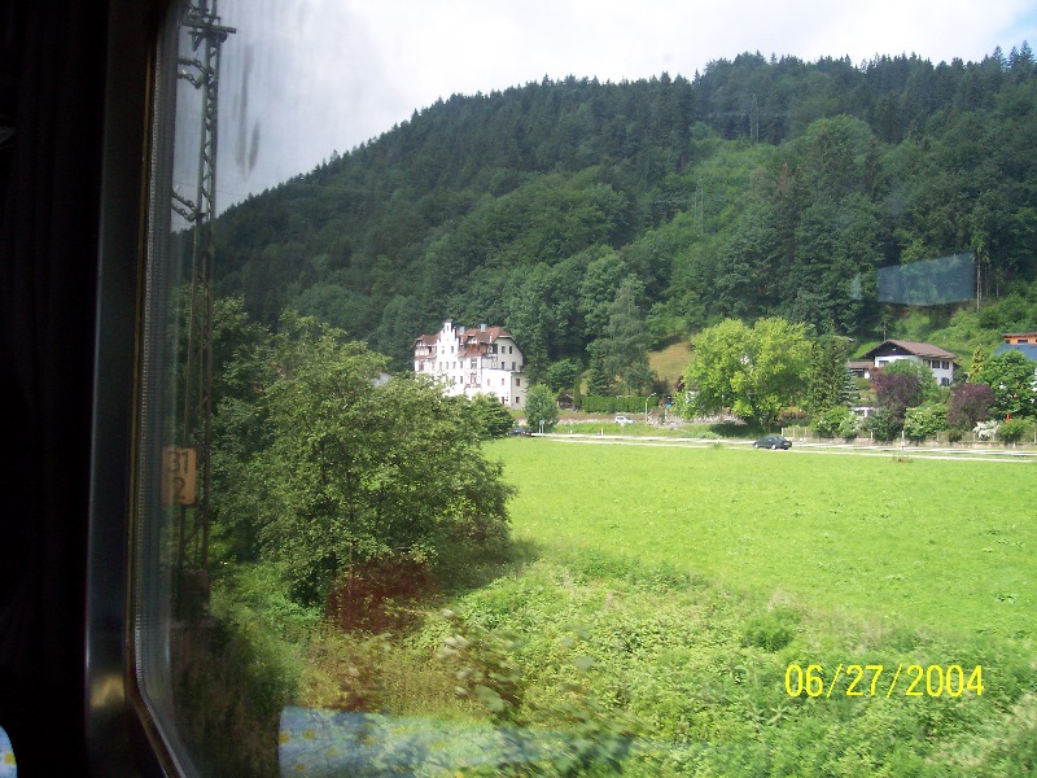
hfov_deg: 49.0
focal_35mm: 38
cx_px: 518
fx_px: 1138
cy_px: 389
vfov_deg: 37.7
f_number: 2.8
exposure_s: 1/350
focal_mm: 8
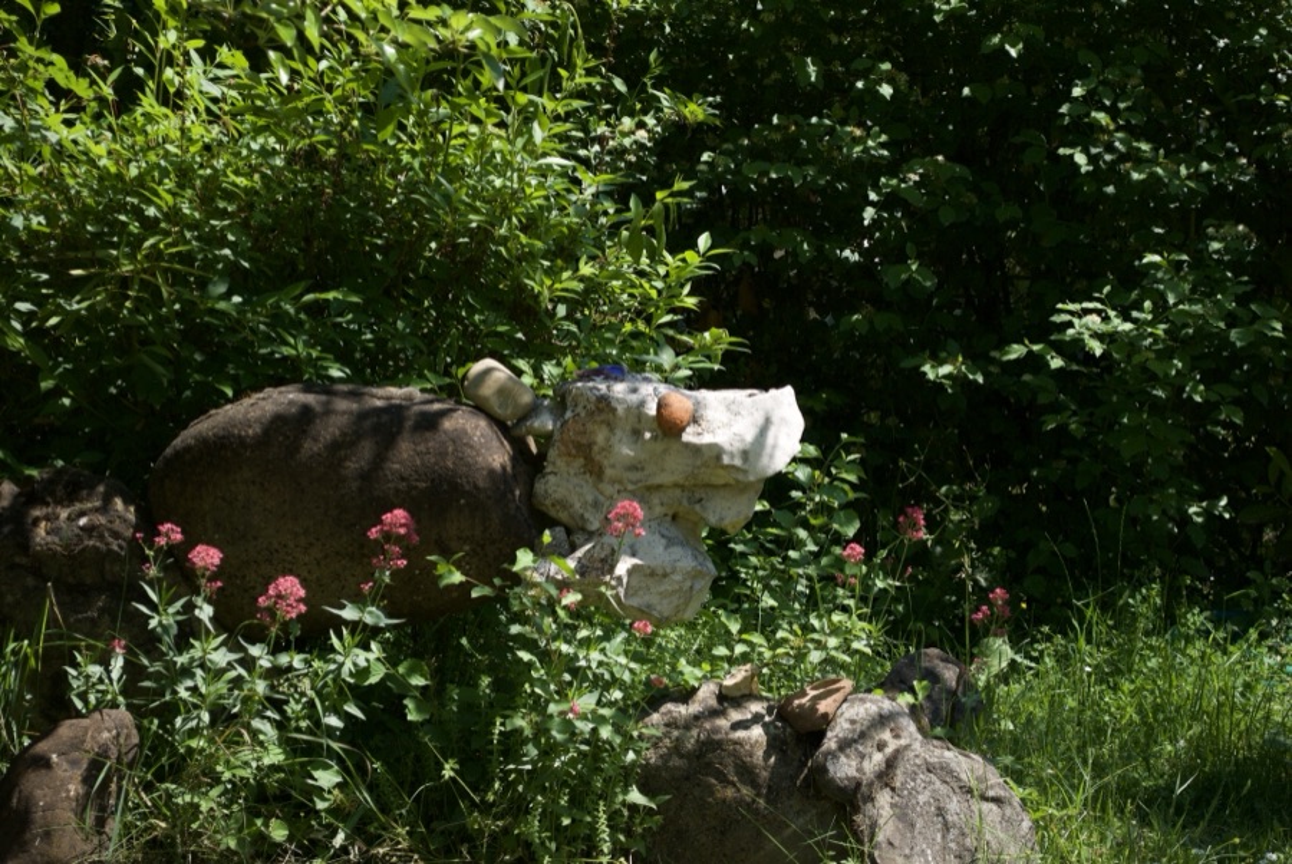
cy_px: 432
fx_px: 2964
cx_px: 646
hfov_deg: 24.6
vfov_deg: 16.6
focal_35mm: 82
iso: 100
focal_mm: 55
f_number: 5.6
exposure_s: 1/250
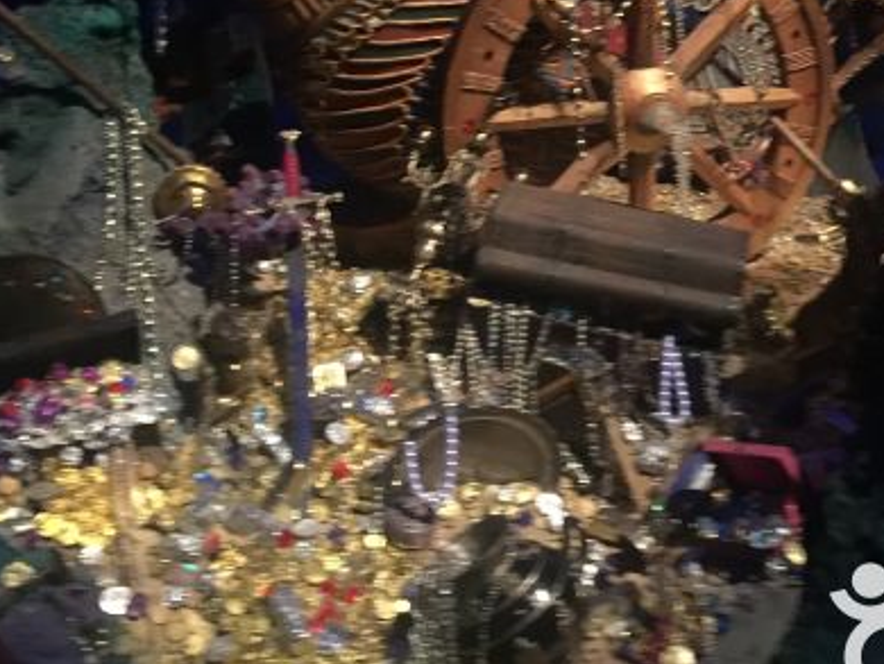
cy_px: 139
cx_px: 605
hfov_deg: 36.3
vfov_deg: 27.5
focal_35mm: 52
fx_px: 1329
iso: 200
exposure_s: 1/8
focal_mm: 4.15
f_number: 2.2
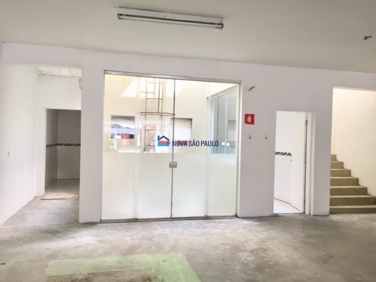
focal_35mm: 29
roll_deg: -3.1
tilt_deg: -0.6
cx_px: 188
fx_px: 315
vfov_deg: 48.2
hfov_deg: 61.7
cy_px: 141
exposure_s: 1/30
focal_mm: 4.15
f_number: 2.2
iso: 32
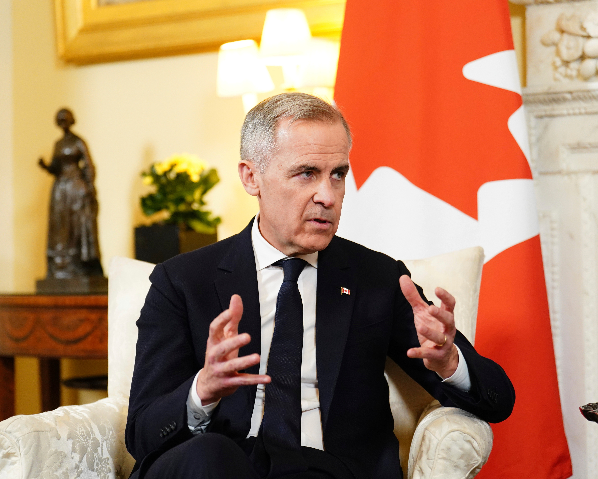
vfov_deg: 13.2
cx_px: 297
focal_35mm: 117
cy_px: 240
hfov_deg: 16.4
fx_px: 2071
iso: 3200
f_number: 2.8
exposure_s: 1/250
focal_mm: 103
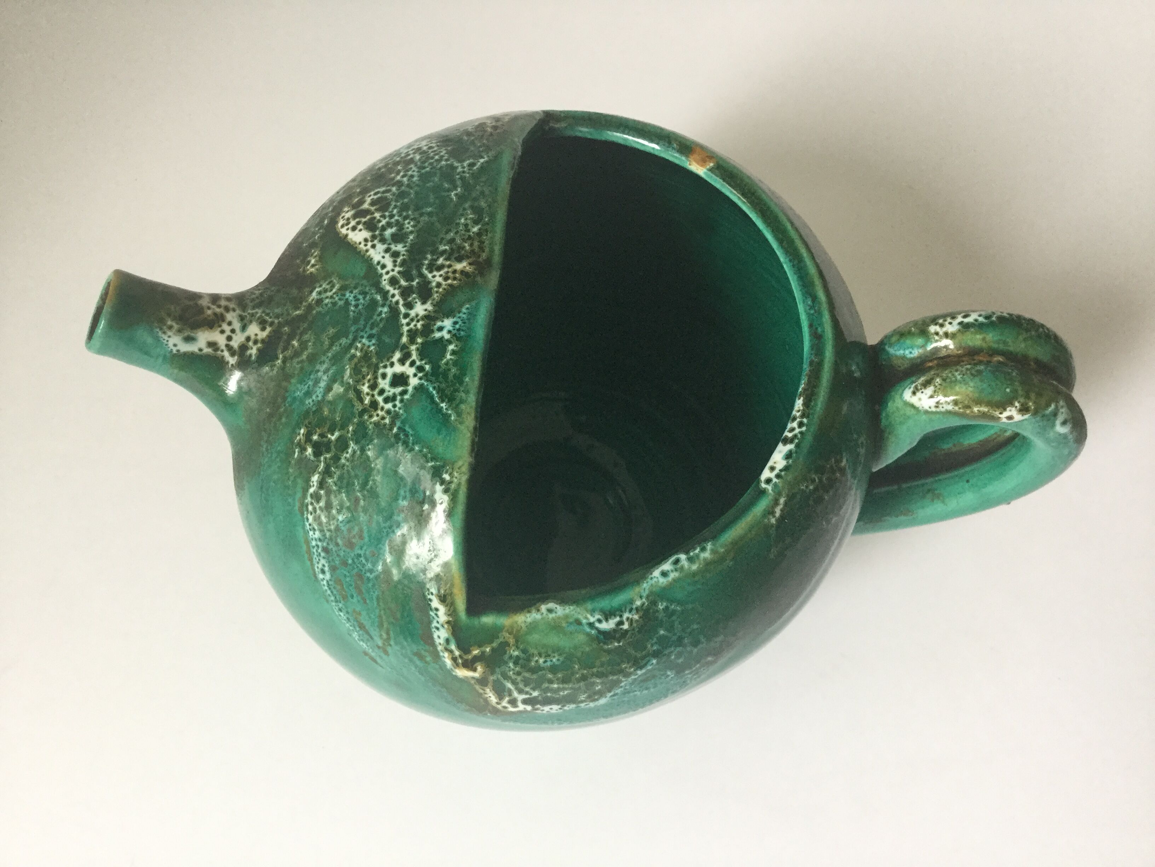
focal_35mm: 31
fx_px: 1034
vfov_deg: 45.4
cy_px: 434
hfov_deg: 58.4
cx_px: 578
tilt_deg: -64.7
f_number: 2.4
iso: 100
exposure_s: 1/33
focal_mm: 3.3
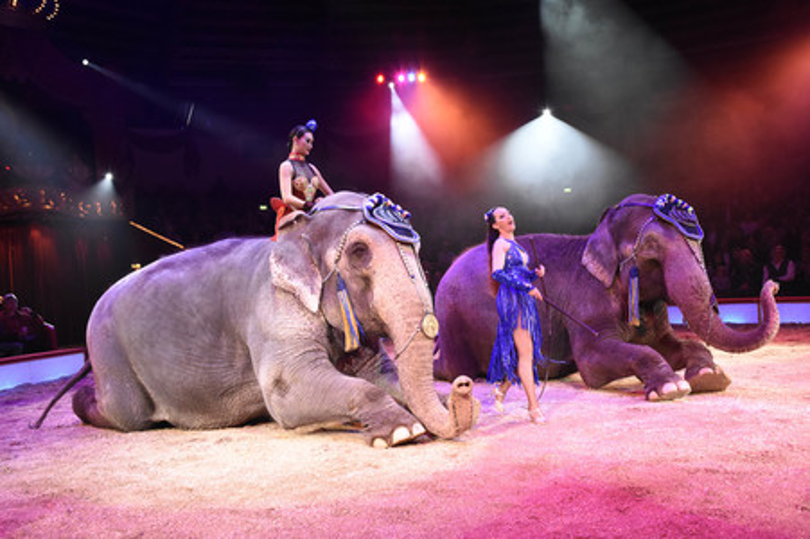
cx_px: 405
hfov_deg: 55.1
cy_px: 270
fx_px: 776
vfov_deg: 38.3
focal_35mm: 34
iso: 3200
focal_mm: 23
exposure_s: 1/160
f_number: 6.3
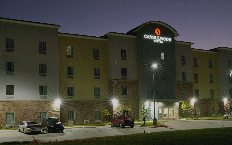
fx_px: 259
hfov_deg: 48.2
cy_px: 94
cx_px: 107
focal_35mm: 41
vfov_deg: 31.1
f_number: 18
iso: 500
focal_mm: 30
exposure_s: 1.6
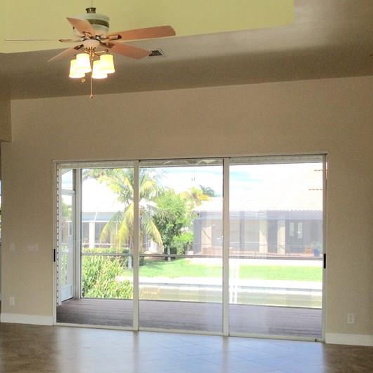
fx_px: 683
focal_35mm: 56
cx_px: 57
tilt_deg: -2.6
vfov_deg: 30.5
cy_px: 224
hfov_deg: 29.6
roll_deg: +1.7
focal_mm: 4.12
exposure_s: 1/201
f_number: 2.4
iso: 50
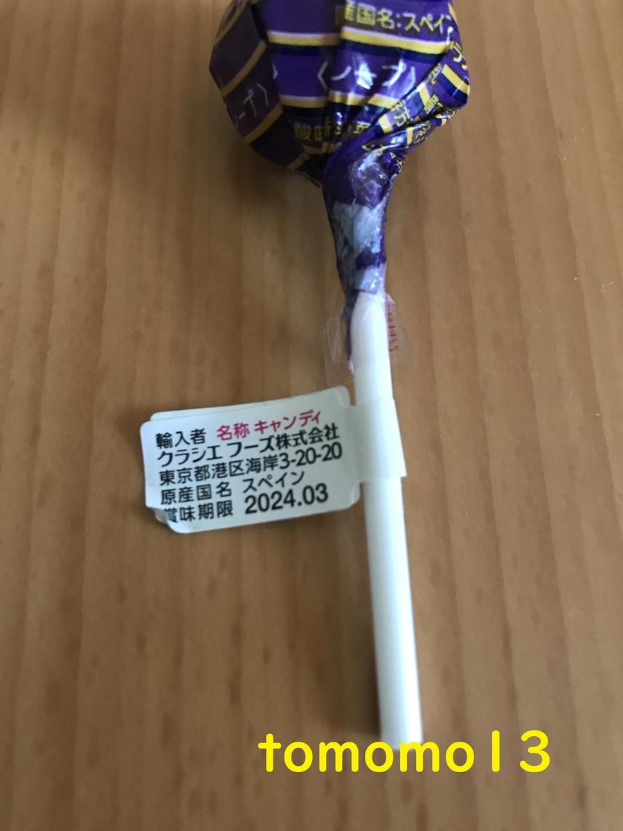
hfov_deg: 49.7
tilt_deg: -71.1
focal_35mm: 28
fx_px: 672
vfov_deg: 63.4
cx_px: 312
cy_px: 416
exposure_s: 1/15
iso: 100
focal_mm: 3.99
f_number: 1.8
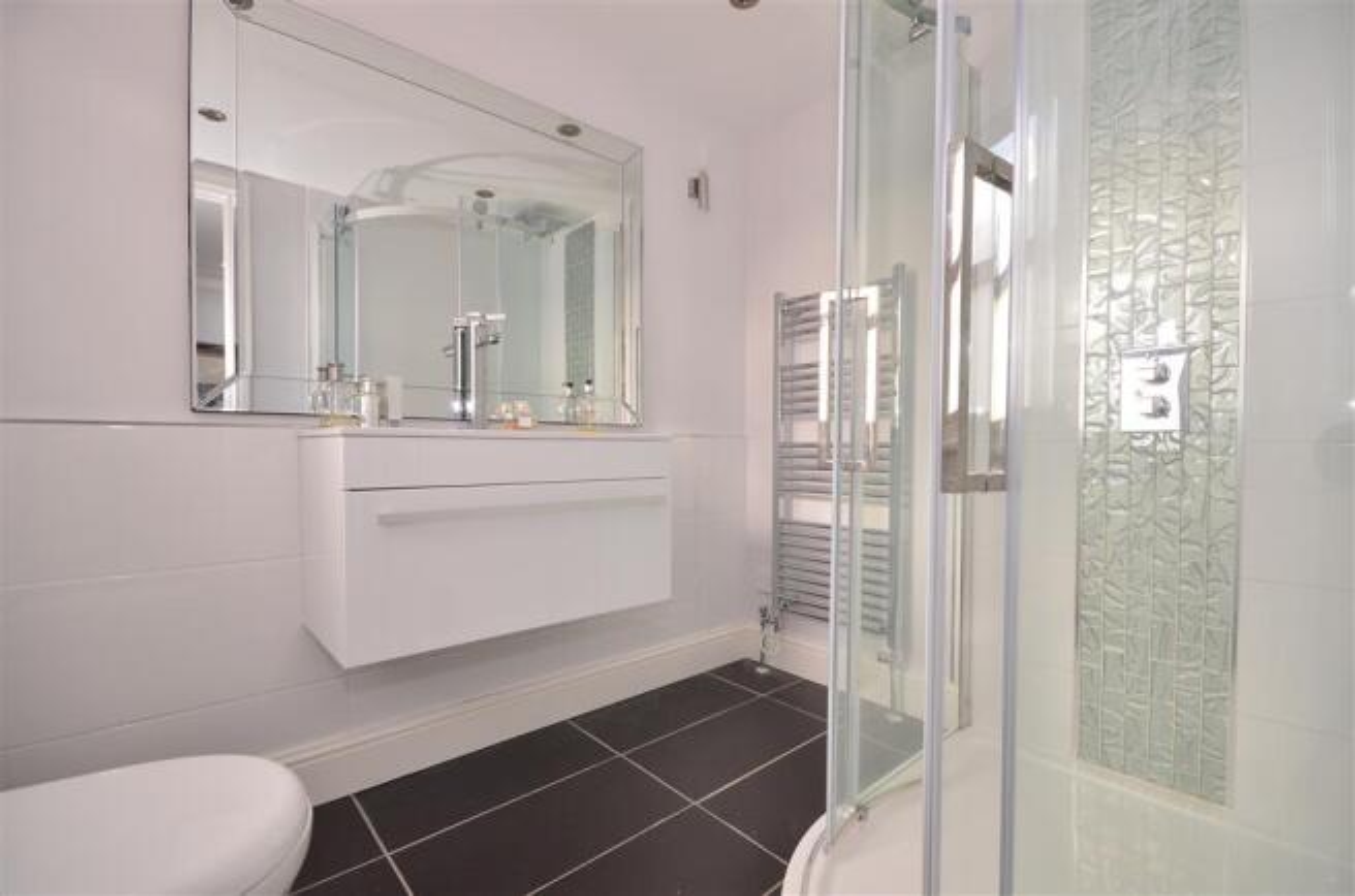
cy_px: 448
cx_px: 678
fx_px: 620
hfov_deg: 95.1
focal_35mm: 16
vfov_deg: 71.8
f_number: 8
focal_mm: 11
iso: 640
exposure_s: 1/30
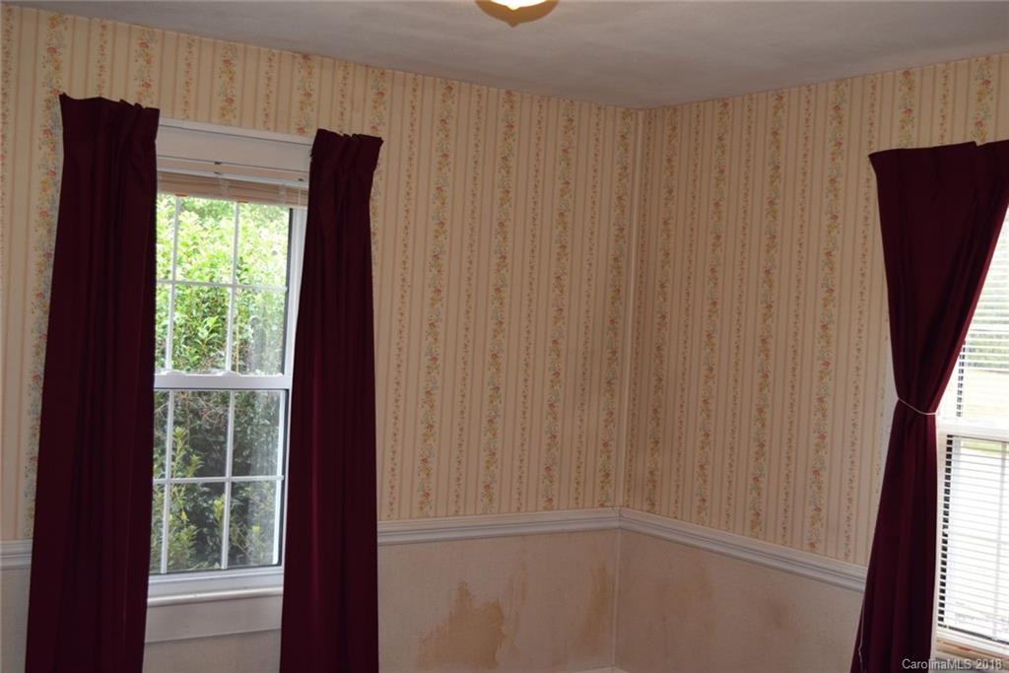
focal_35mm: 44
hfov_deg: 45.0
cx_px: 504
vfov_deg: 30.9
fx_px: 1219
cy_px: 336
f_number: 5.6
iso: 800
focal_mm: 29
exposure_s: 1/125
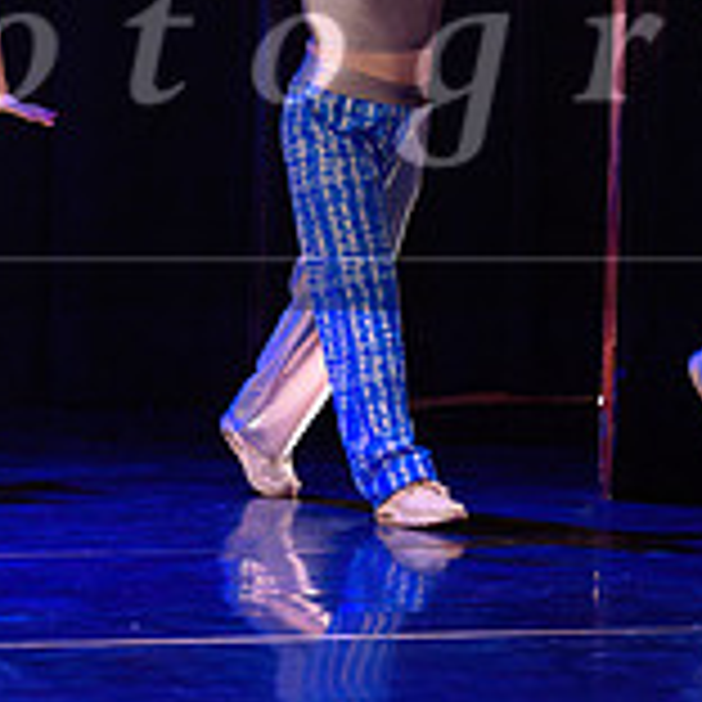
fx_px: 8673
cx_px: 414
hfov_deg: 4.6
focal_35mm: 378
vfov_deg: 4.6
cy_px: -55
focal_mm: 120
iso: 1600
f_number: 2.8
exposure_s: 1/200
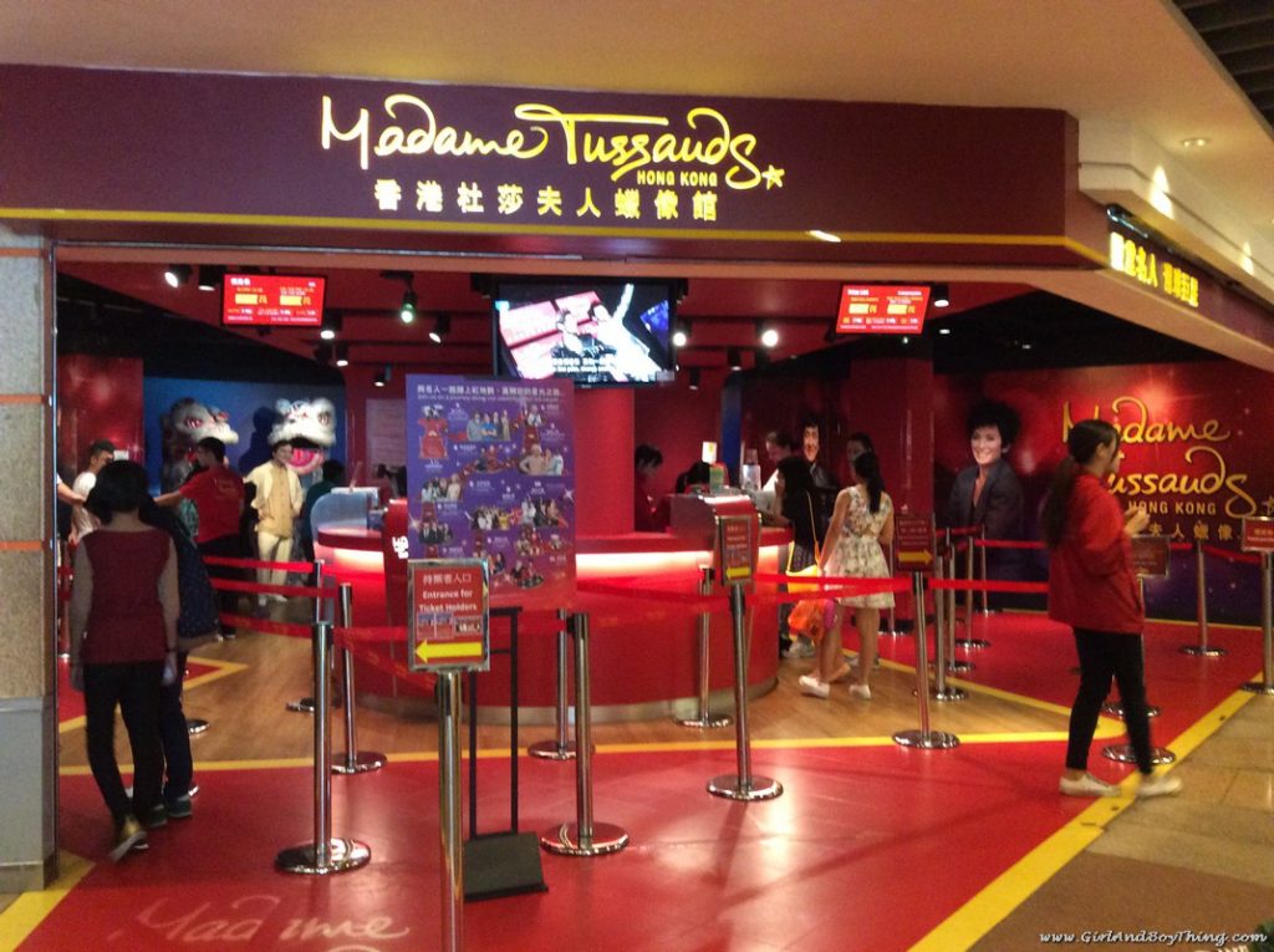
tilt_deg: -0.9
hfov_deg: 56.9
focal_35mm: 32
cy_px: 476
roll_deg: +0.3
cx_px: 637
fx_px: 1176
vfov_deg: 44.1
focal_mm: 3.3
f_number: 2.4
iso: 320
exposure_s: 1/24
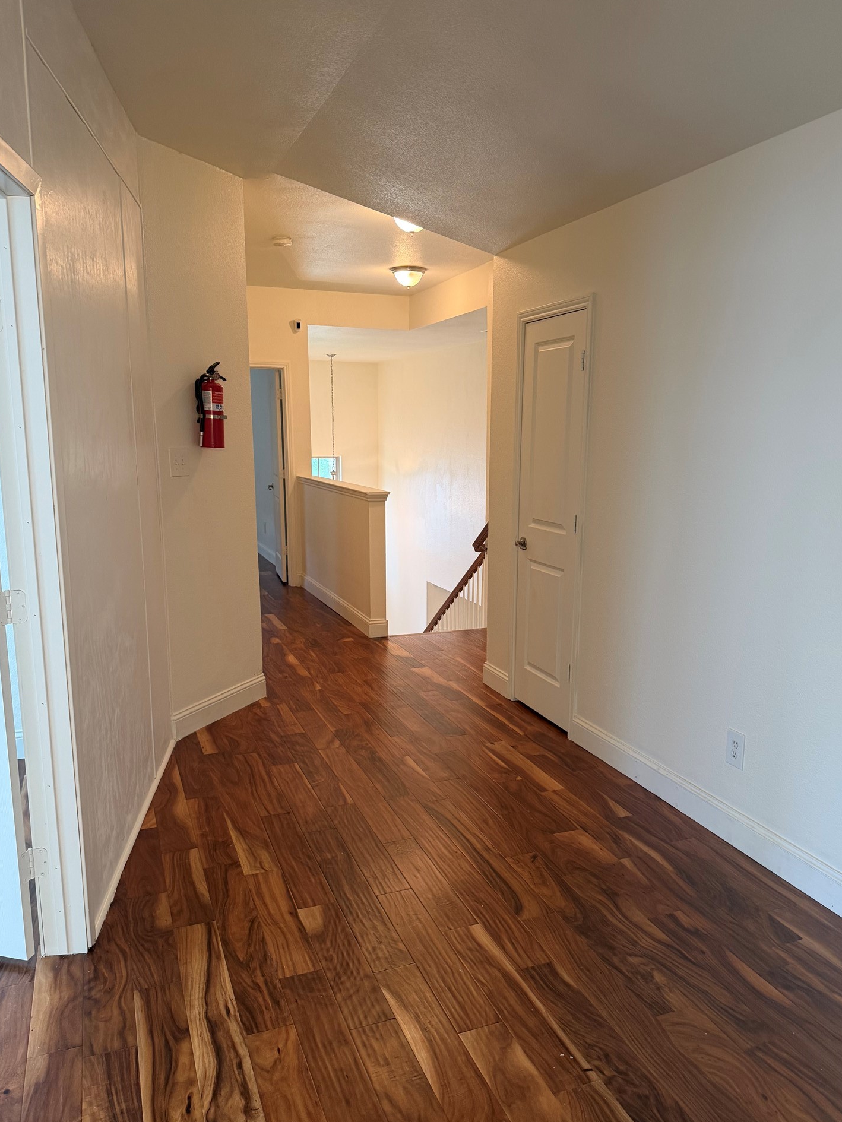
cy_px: 604
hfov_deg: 53.1
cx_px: 441
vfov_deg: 67.2
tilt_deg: -12.5
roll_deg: -0.8
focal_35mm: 26
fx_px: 843
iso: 250
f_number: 1.78
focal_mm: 6.76
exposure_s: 1/60
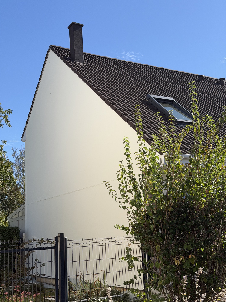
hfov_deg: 30.3
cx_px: 113
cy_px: 151
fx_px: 418
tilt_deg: +11.6
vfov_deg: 39.7
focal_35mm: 48
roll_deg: +2.3
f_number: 1.78
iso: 64
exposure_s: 1/4587
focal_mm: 6.76
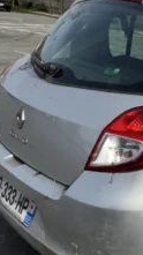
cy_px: 135
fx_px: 480
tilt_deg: -11.2
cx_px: 219
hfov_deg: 15.5
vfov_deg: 29.8
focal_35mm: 71
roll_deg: -6.6
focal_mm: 6.76
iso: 80
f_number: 1.78
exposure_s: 1/5348
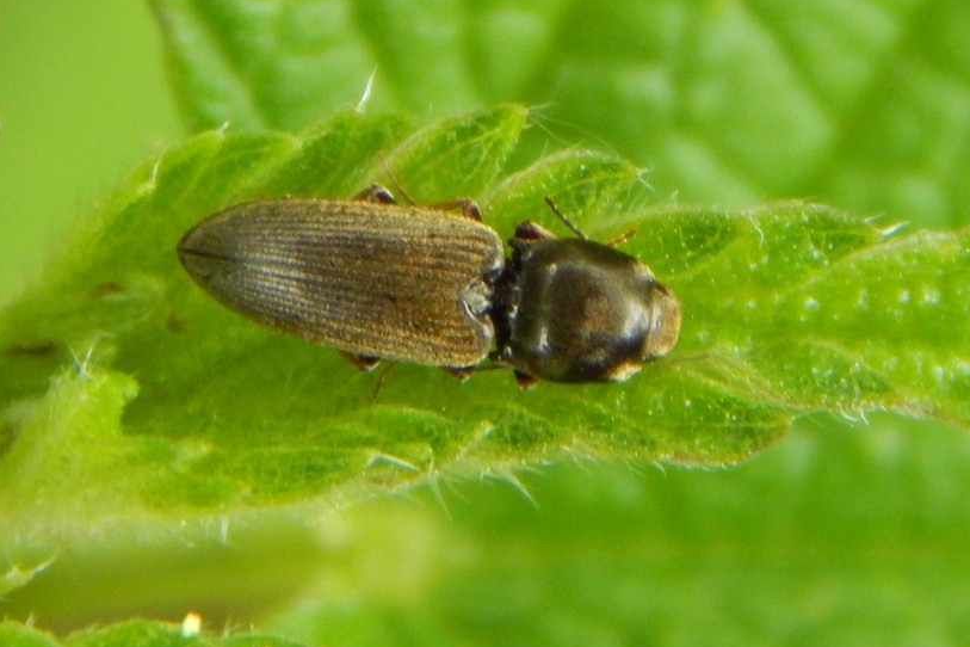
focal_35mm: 175
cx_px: 488
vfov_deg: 7.8
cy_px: 282
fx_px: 4715
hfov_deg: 11.7
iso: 400
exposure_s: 1/30
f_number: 5.1
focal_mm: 28.7
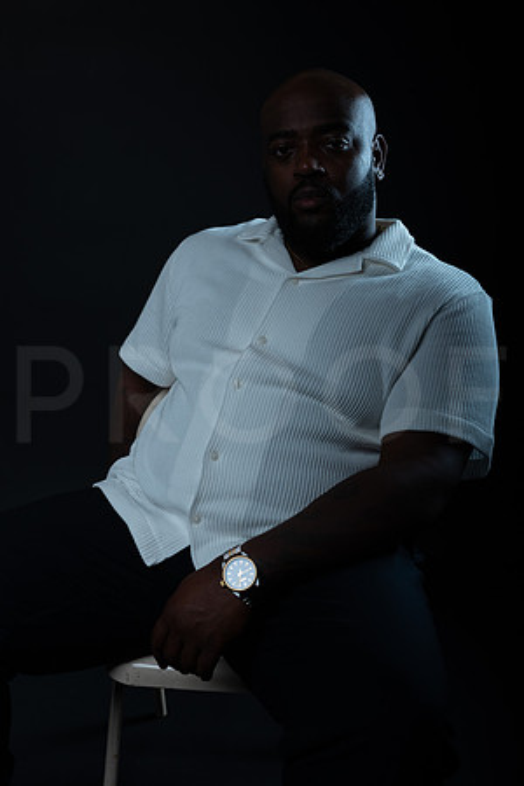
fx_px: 764
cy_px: 393
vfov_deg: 54.4
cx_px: 262
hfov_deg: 37.9
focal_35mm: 35
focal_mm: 35
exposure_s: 1/250
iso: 500
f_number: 5.6
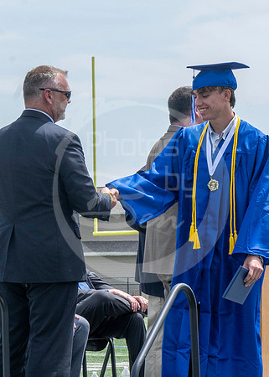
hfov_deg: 7.2
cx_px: 47
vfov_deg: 10.1
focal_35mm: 200
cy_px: 163
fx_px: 2139
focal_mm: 70
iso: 200
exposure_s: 1/250
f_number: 13
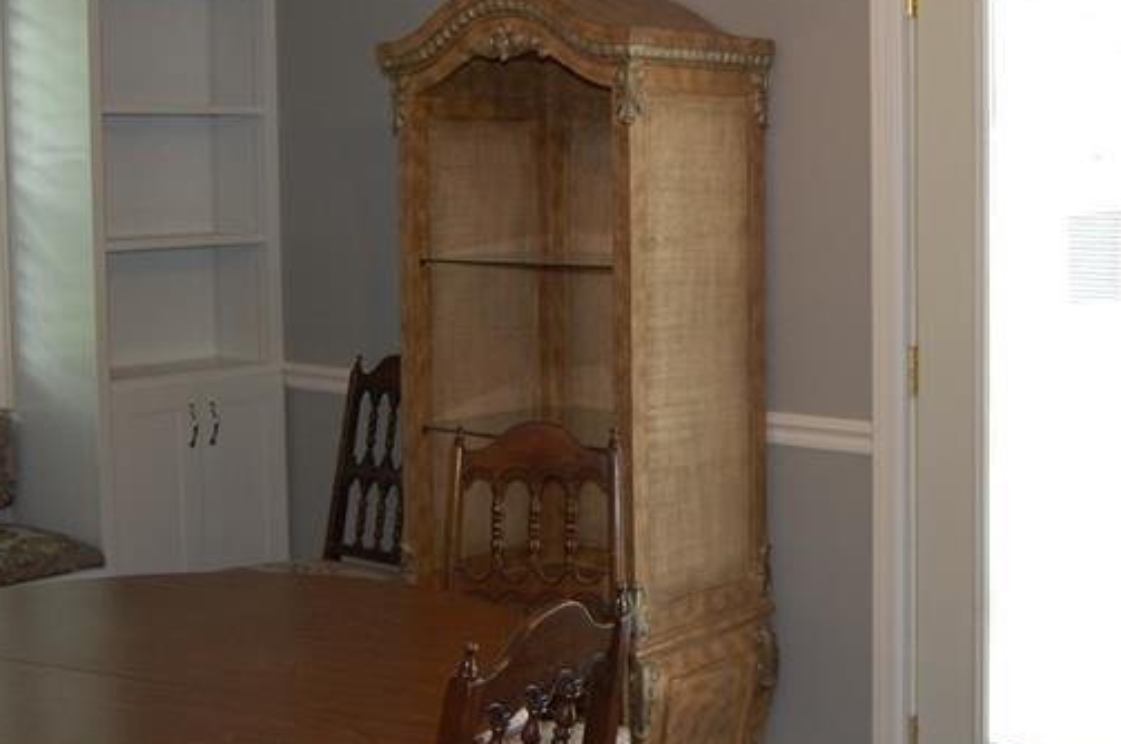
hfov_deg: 36.0
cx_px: 722
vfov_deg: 24.4
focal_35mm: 55
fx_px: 1710
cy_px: 243
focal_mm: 18
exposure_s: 1/80
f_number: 3.5
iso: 400
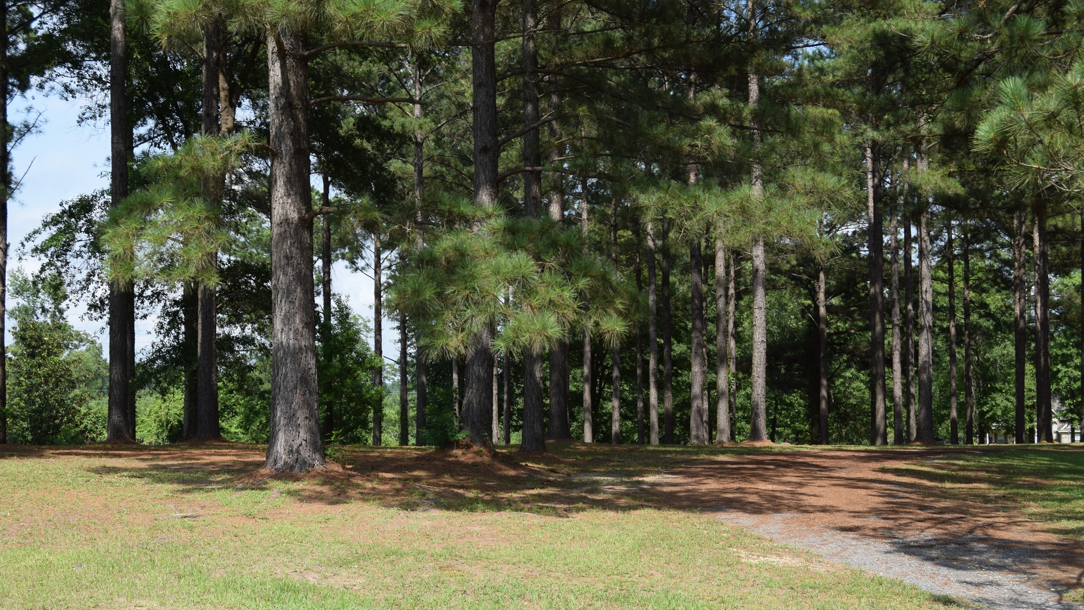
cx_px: 547
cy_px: 358
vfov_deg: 24.9
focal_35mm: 48
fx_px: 1380
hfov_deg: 42.9
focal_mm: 30
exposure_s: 1/320
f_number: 9
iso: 200
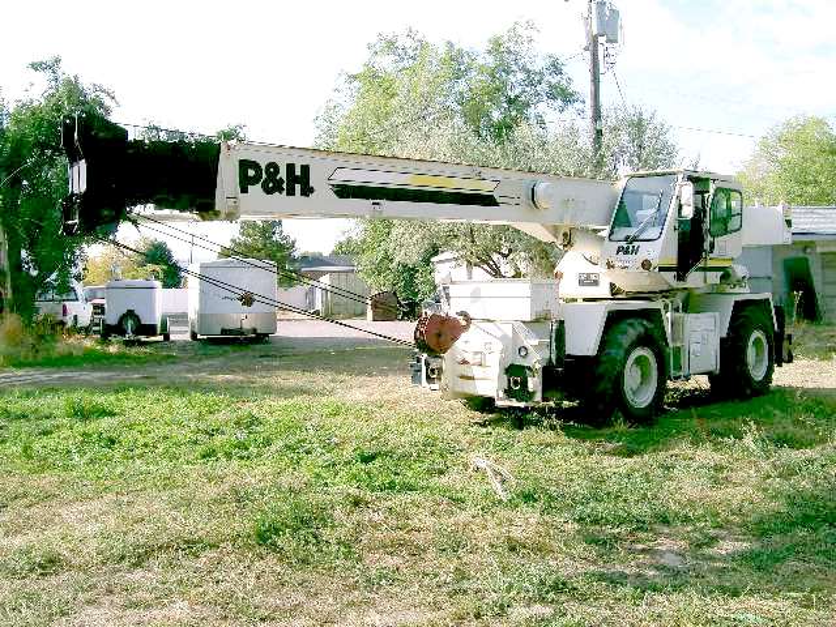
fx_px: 869
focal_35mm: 36
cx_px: 418
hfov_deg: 51.4
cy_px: 314
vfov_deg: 39.7
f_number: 4.8
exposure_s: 1/289
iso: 80
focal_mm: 6
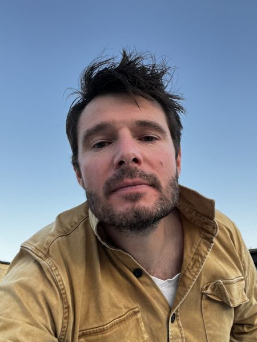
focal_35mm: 30
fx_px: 297
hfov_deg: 46.8
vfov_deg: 60.0
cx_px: 128
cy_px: 171
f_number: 2.2
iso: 100
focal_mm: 2.71
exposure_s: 1/60
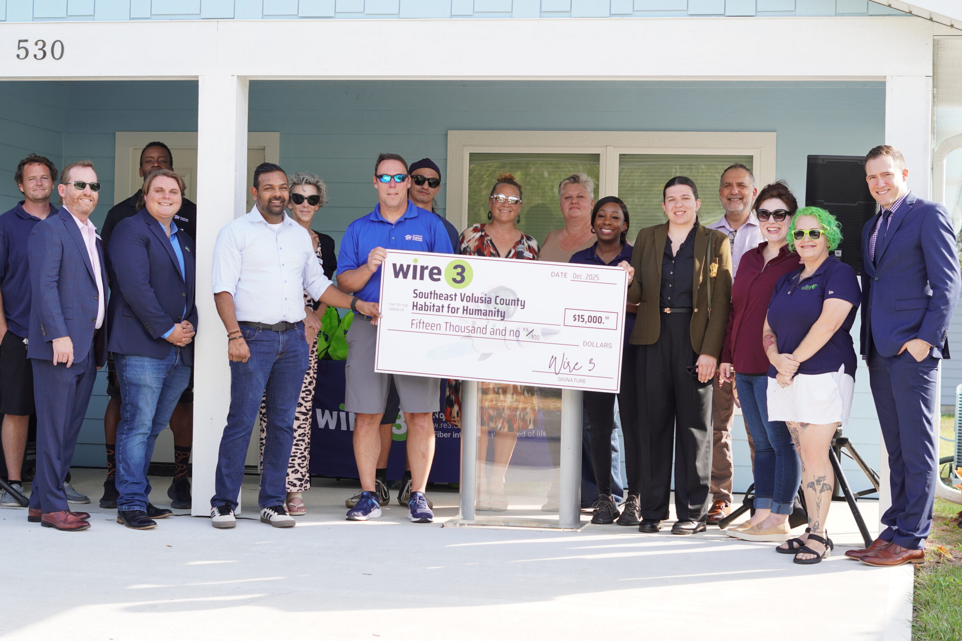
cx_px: 476
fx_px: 2058
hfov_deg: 26.3
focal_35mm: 77
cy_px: 327
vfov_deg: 17.7
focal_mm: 50
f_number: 3.2
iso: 100
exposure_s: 1/250
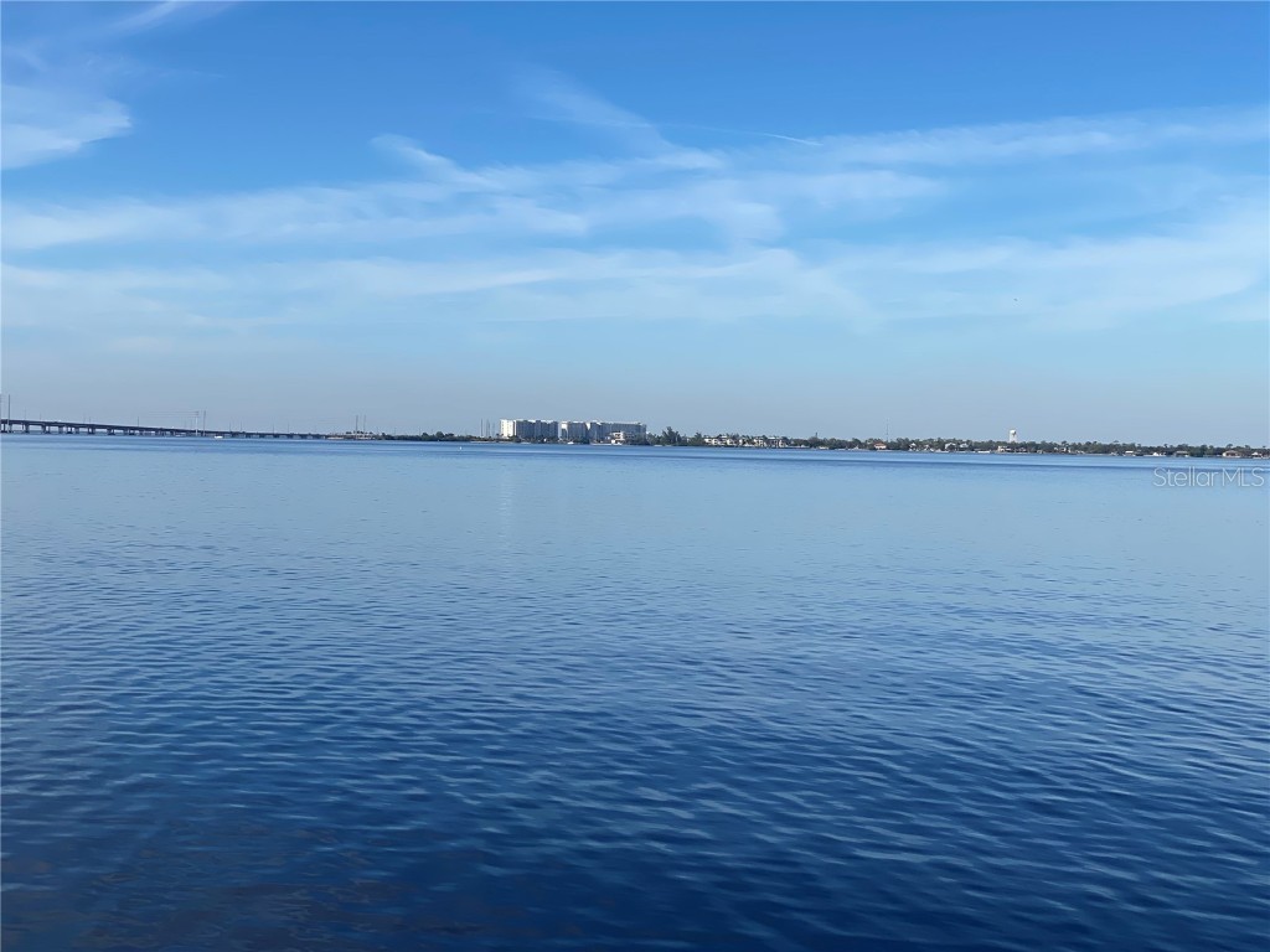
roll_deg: -1.2
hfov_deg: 36.8
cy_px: 476
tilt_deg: +0.0
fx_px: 1908
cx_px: 635
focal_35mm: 52
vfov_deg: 28.0
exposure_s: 1/2083
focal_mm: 6
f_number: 2
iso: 20
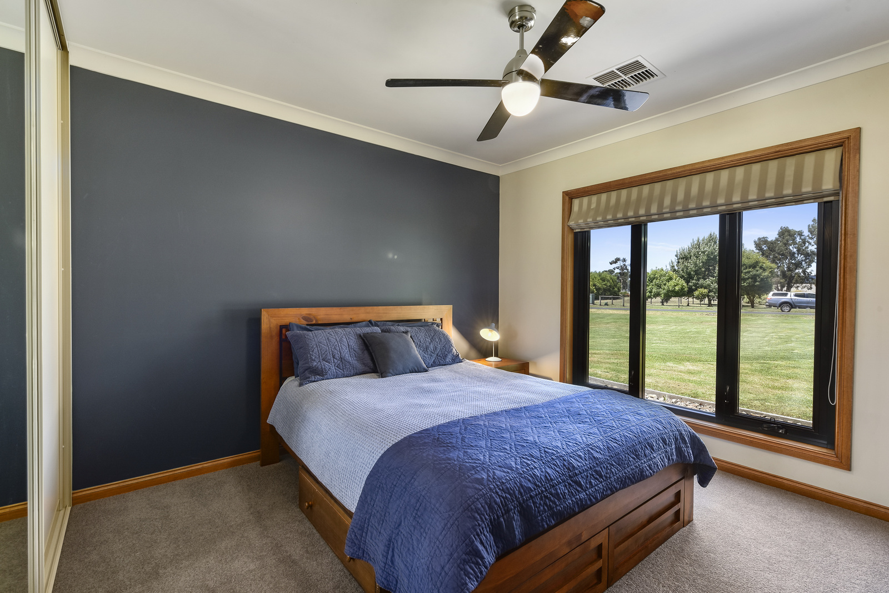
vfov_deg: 70.5
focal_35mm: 17
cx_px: 444
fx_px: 420
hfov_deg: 93.3
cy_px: 296
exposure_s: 1
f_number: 11
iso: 125
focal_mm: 17
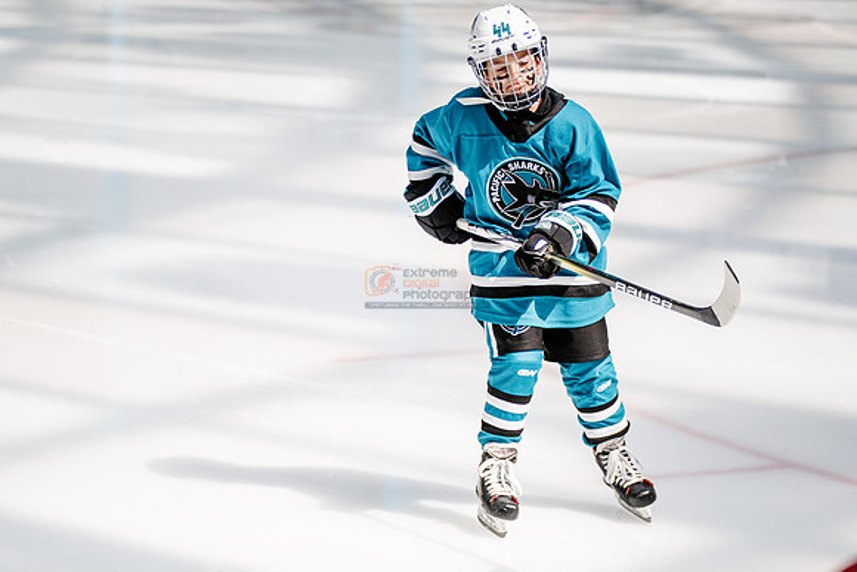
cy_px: 320
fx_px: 3909
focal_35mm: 164
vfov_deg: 8.4
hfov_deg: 12.5
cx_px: 362
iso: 640
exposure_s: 1/2000
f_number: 3.2
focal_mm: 140
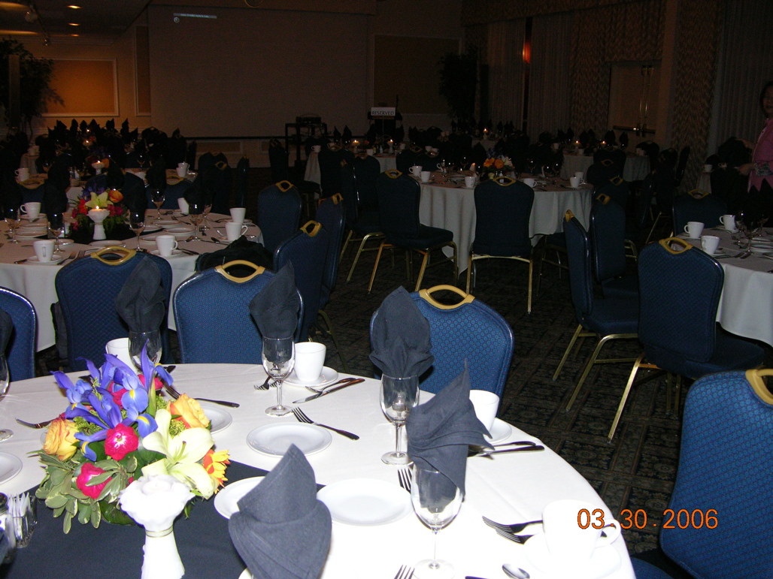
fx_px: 782
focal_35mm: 35
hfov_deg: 52.6
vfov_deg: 40.7
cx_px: 386
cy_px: 290
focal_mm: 8.9
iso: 200
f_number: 2.8
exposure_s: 1/60.1
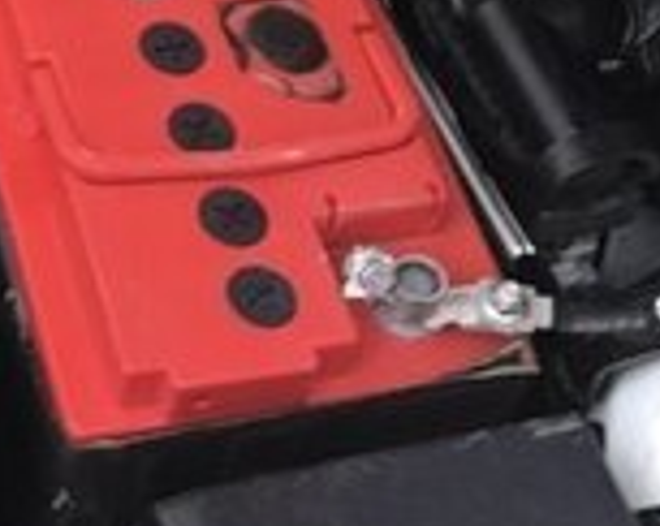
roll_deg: -6.1
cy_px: -205
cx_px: -112
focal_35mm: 118
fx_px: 2302
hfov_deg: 15.8
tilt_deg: -44.7
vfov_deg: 12.5
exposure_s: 1/90
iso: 25
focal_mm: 3.99
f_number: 1.8
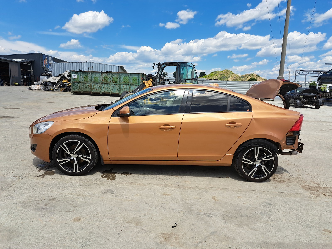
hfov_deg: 71.6
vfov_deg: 56.8
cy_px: 124
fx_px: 230
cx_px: 166
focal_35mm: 24
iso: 50
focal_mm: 5.23
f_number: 1.8
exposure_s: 1/1064
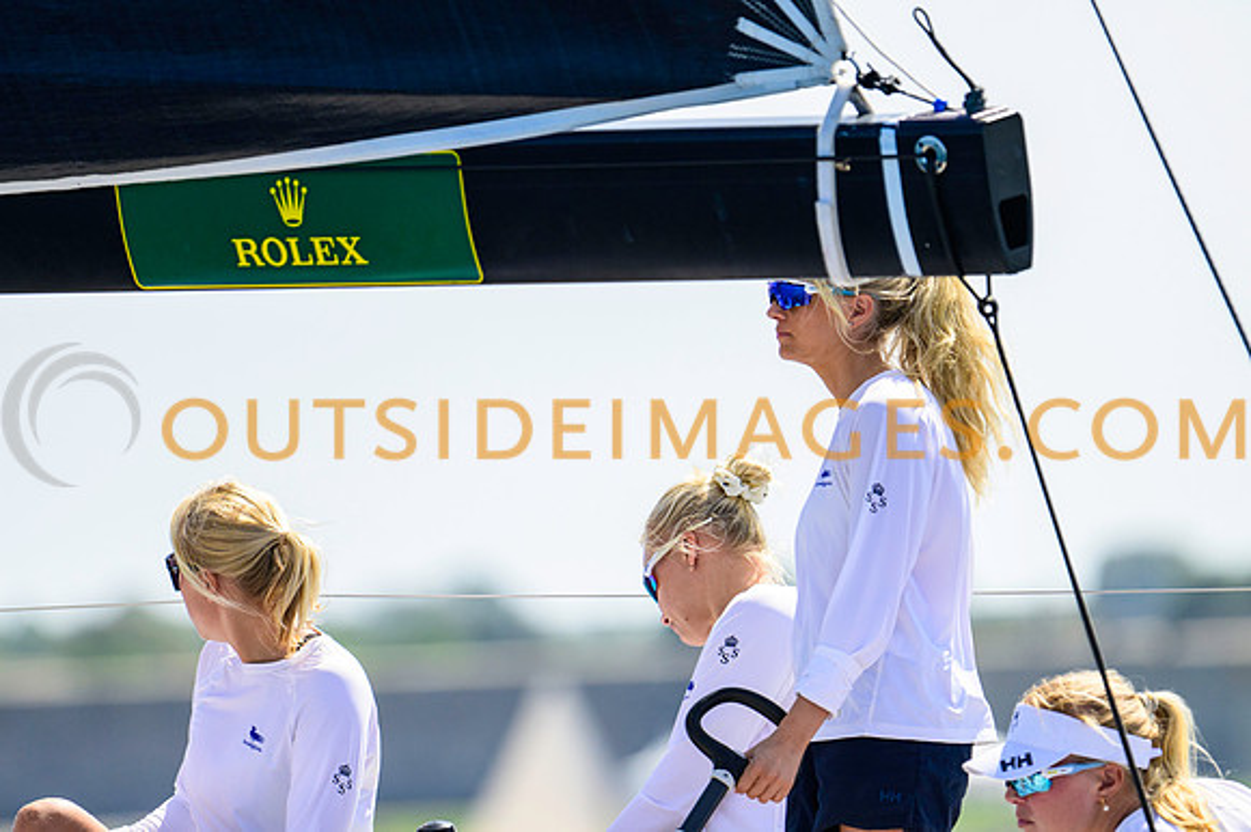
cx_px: 626
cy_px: 416
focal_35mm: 600
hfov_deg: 3.4
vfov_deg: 2.3
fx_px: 20837
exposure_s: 1/2000
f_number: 4.5
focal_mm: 400
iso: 250
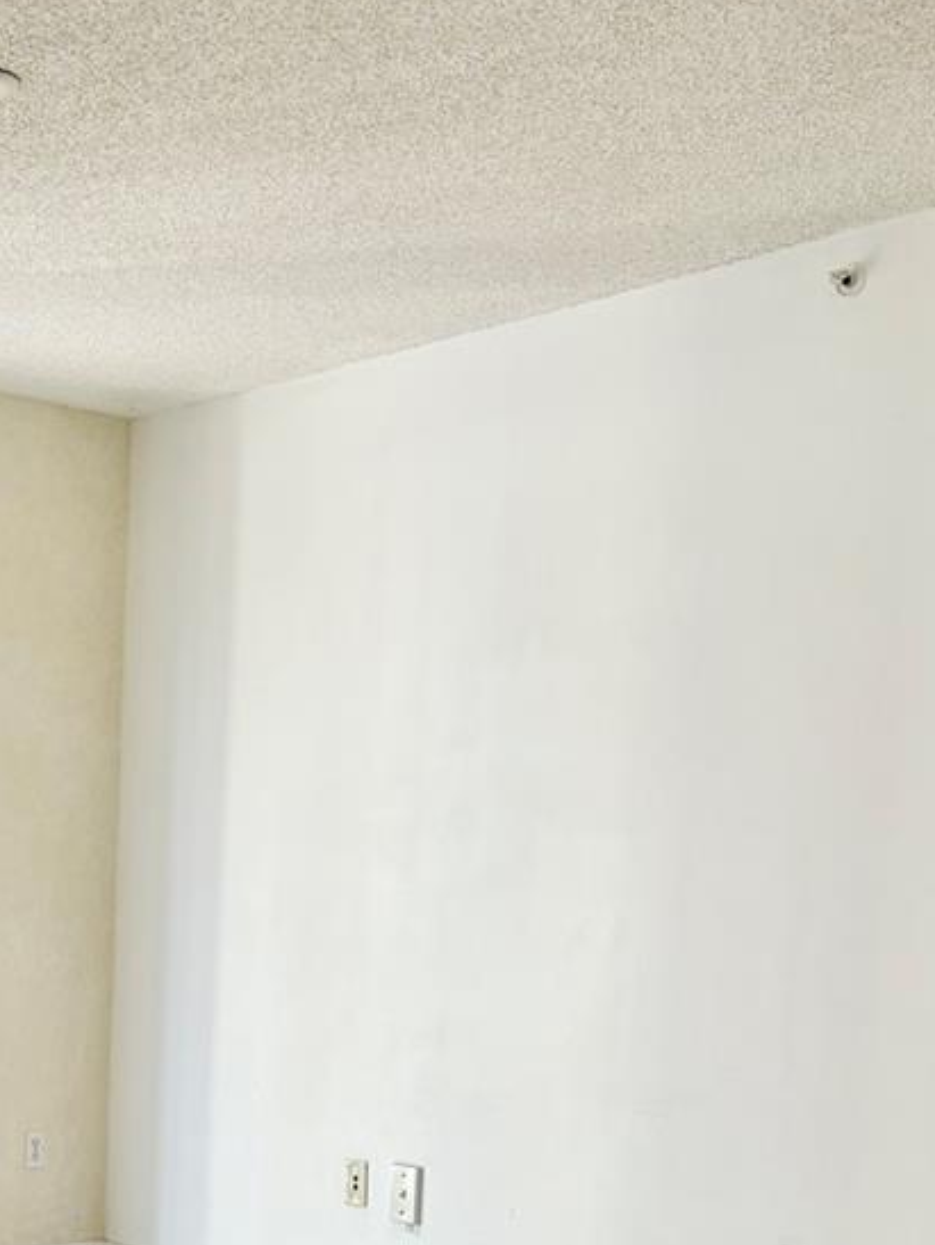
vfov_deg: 32.1
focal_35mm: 57
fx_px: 2050
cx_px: 36
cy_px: 1118
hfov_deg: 24.7
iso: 100
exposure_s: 1/120
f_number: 1.6
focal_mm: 5.96
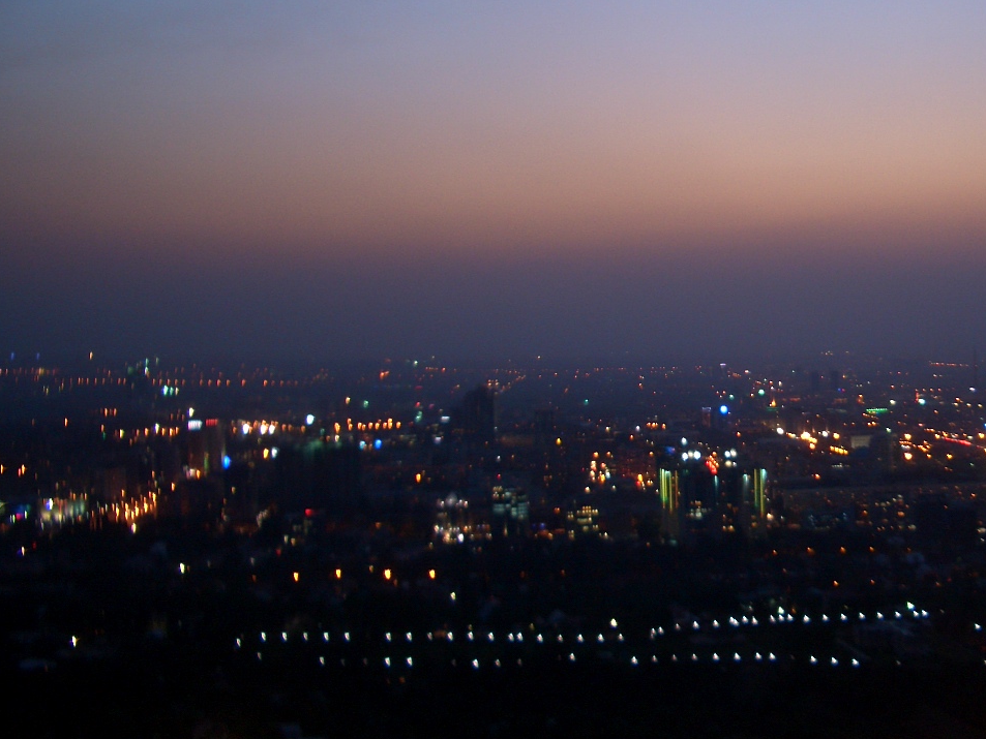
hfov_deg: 40.0
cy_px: 296
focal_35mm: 47
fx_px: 1339
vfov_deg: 30.8
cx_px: 643
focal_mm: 5.8
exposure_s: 1/2.5
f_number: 2.6
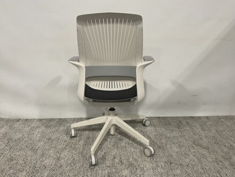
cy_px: 88
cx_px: 118
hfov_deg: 61.6
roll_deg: -0.9
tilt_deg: -18.5
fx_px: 197
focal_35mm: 29
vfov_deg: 48.4
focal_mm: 3
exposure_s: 1/60
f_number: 1.8
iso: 80
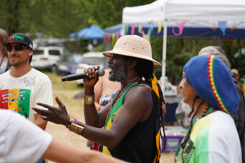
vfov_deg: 13.0
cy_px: 82
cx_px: 122
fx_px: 715
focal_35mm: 105
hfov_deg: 19.5
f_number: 4
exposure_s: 1/160
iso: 320
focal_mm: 105
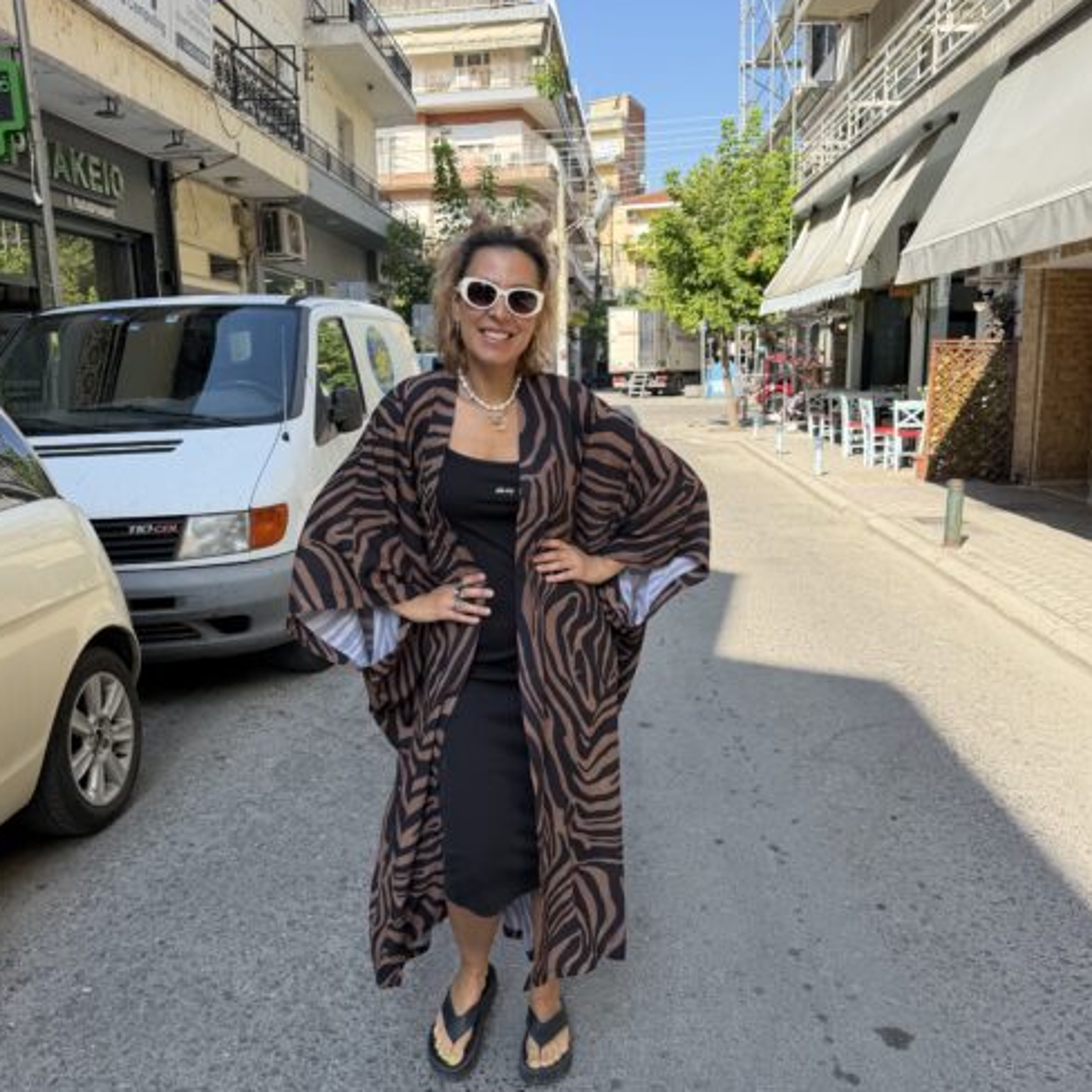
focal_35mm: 29
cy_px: 569
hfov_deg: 55.6
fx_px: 1035
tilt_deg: -12.2
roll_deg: +0.5
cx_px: 546
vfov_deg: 55.6
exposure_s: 1/1727
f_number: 1.78
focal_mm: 6.76
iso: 80
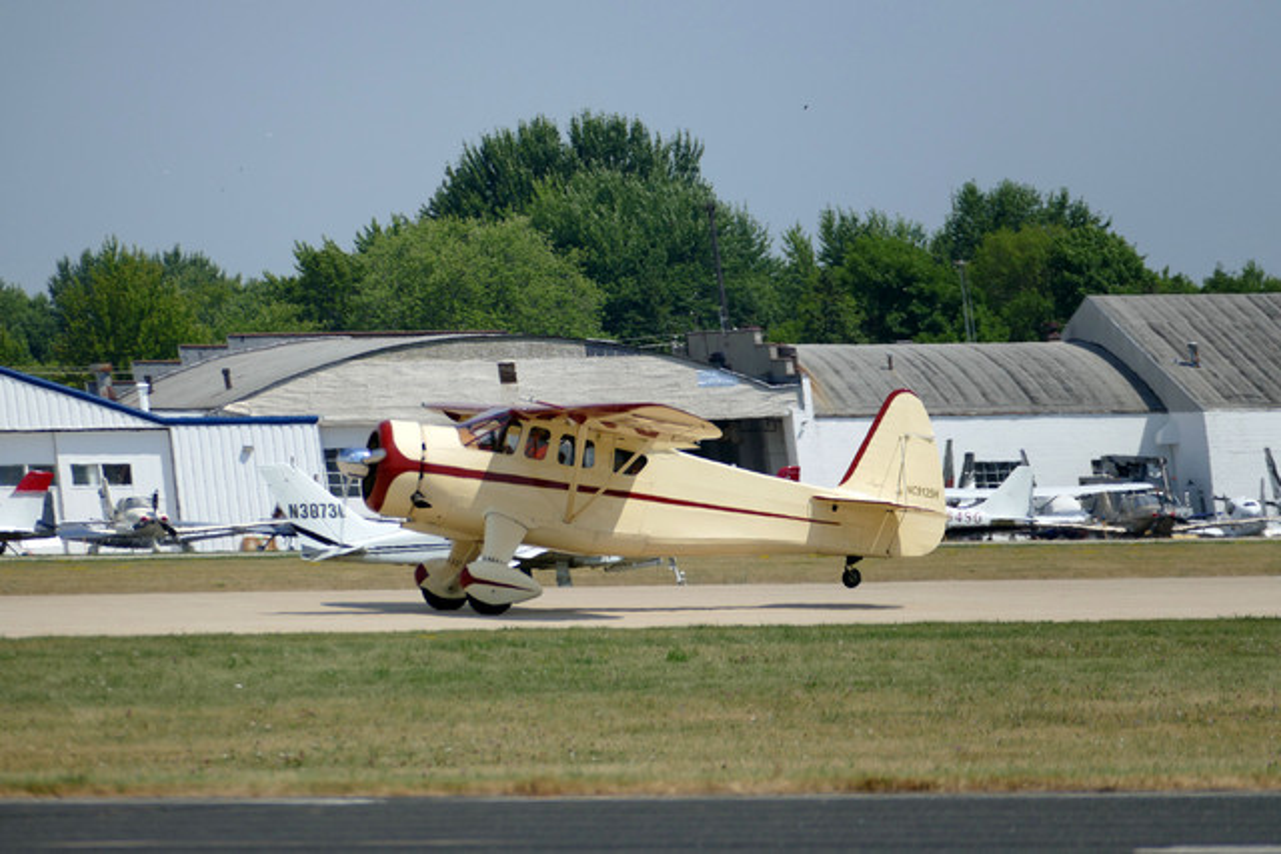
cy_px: 427
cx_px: 640
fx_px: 14556
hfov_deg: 5.0
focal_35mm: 409
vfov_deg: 3.4
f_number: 4
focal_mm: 146
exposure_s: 1/2000
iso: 125
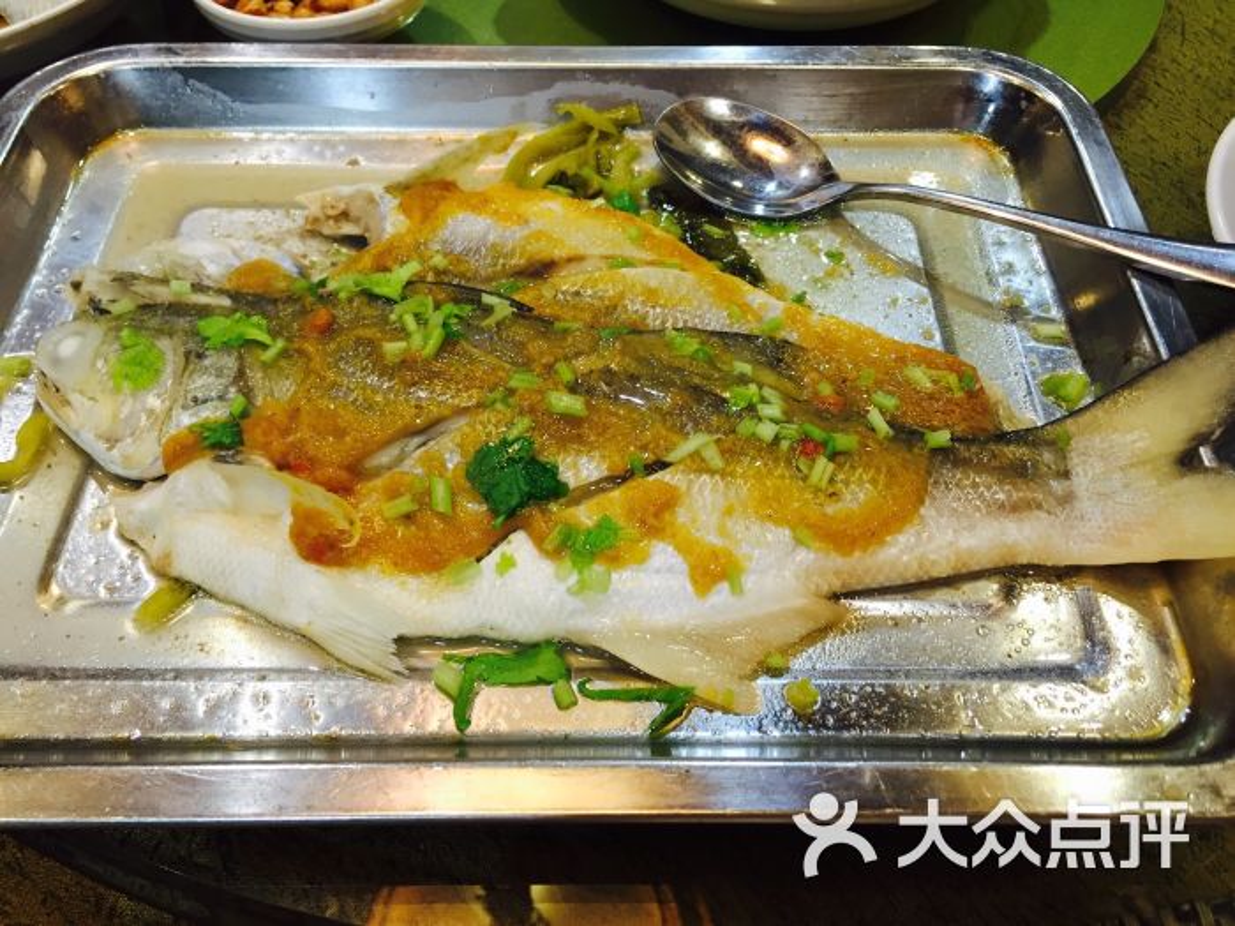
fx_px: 1035
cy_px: 463
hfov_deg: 61.7
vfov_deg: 48.2
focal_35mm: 29
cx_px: 618
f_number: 2.2
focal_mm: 4.15
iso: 100
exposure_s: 1/33
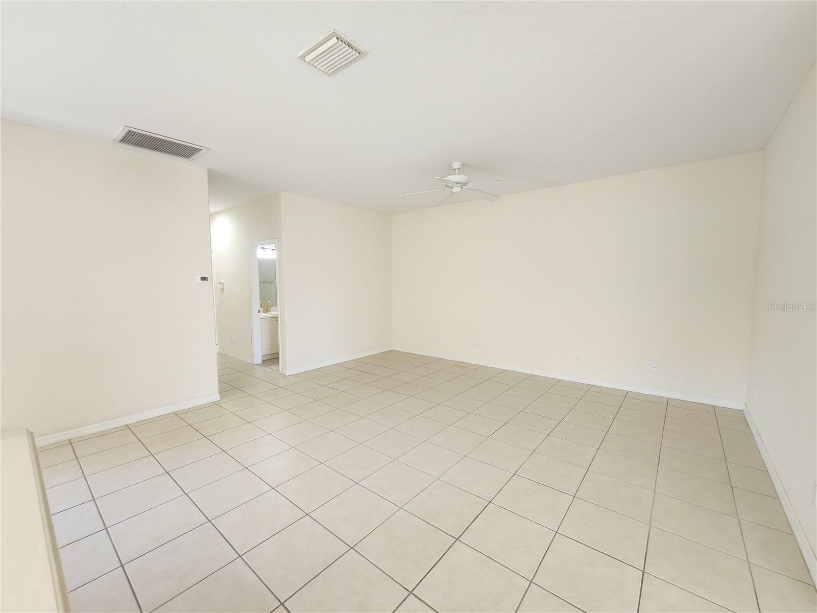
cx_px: 408
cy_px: 306
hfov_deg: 106.2
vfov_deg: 89.9
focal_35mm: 13
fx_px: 307
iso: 250
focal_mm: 2.2
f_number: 2.2
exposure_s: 1/60
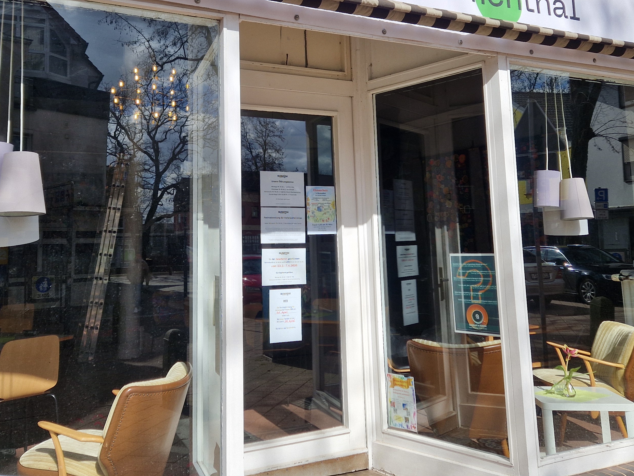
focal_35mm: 37
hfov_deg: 50.0
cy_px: 131
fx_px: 678
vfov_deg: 37.9
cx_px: 283
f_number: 1.8
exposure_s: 1/1724
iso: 50
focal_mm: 5.4
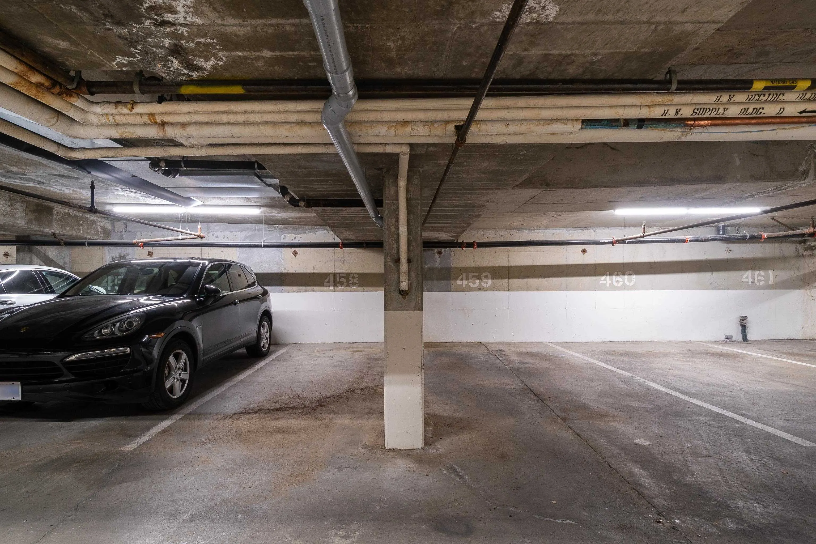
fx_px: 340
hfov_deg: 100.4
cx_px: 408
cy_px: 272
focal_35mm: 15
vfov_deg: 77.3
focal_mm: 10
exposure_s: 2.5
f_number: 8
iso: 200
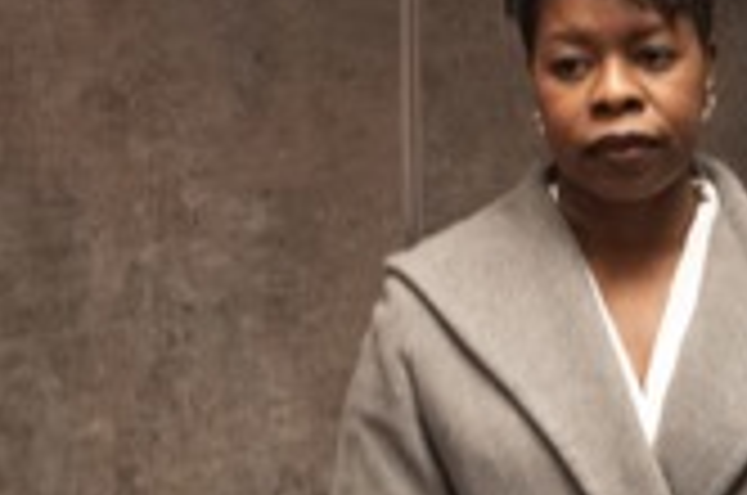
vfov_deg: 8.5
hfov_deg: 12.7
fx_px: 3314
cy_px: 362
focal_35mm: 160
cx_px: 36
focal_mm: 53
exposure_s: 1/125
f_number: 4
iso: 6400
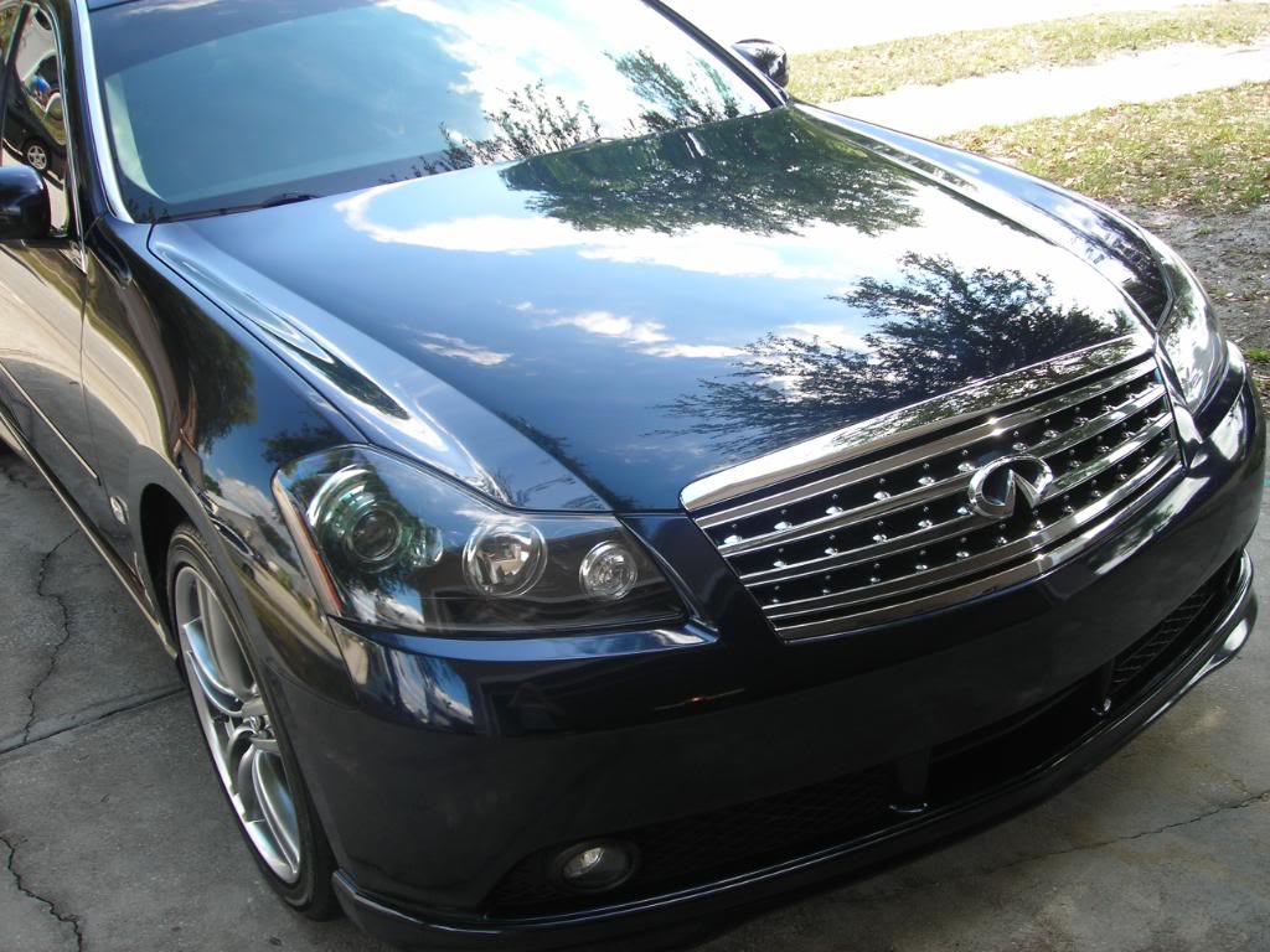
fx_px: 1394
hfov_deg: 49.0
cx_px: 635
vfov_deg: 37.7
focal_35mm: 38
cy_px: 476
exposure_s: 1/62.8
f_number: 3.2
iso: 50
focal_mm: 6.3
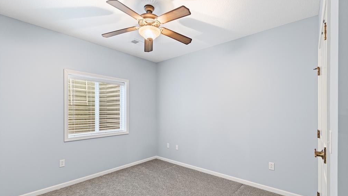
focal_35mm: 16
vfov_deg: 66.7
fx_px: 148
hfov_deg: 99.4
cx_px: 174
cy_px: 113
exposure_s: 1
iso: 320
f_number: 6.3
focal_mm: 10
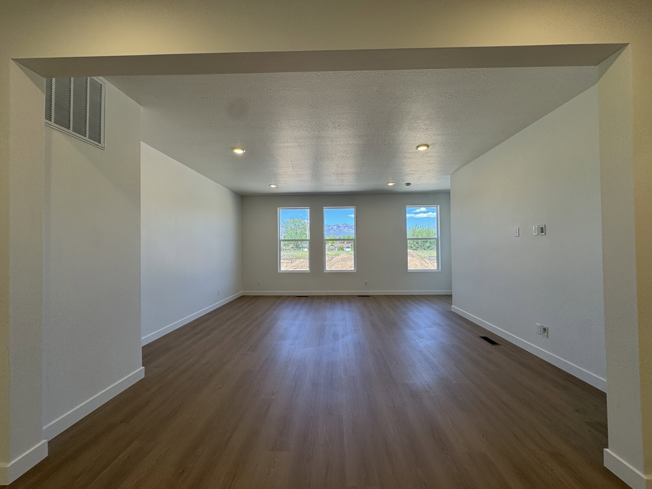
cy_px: 244
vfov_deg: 85.7
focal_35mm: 14
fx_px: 264
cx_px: 326
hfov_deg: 102.1
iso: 40
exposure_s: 1/153
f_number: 2.2
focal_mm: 2.22
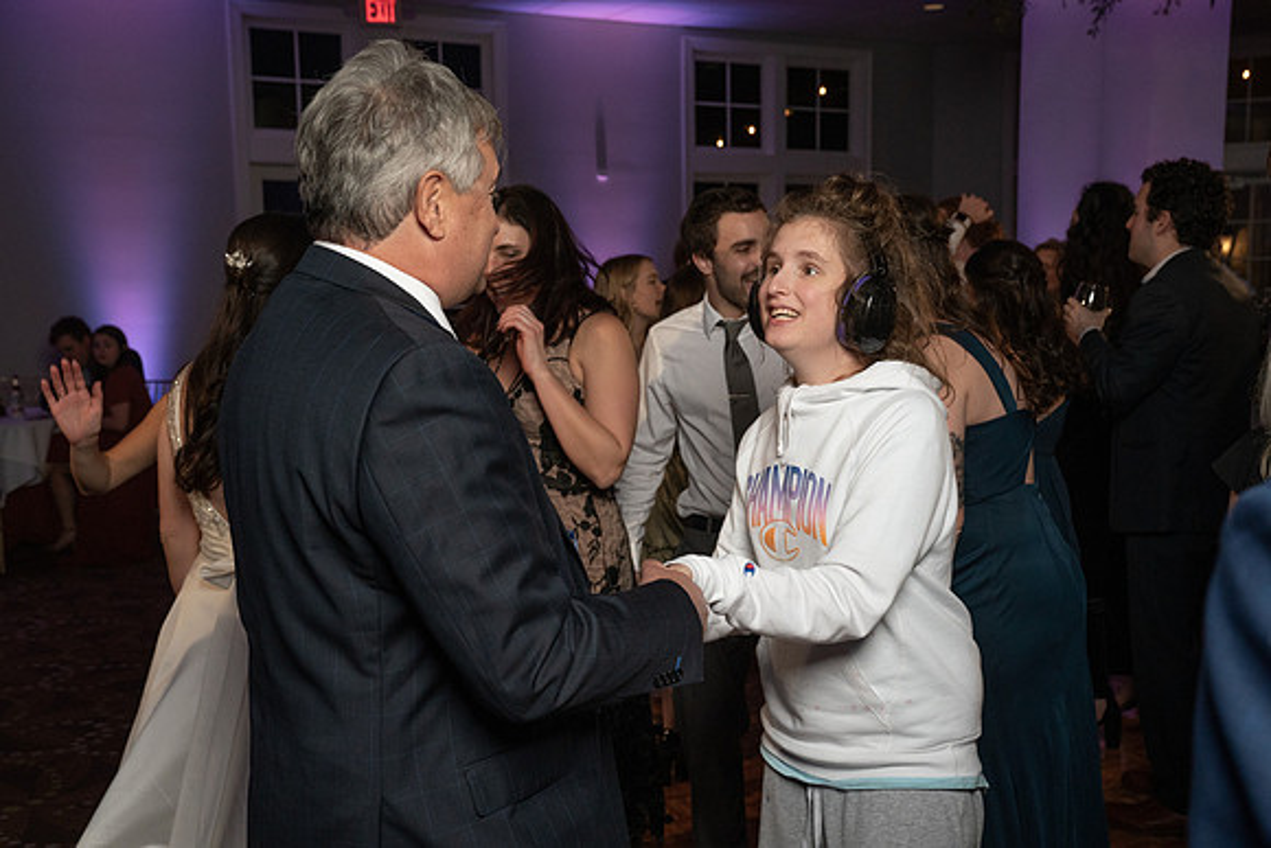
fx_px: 1504
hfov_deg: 45.8
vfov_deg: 31.5
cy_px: 444
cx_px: 665
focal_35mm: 43
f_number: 5.6
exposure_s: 1/200
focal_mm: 40
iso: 2000
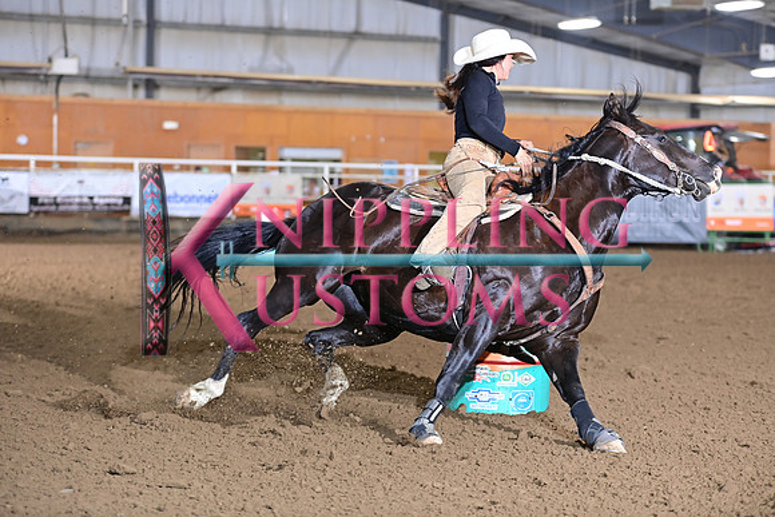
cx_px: 388
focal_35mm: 105
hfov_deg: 19.5
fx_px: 2261
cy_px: 258
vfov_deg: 13.0
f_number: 3.2
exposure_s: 1/250
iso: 1250
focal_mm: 105
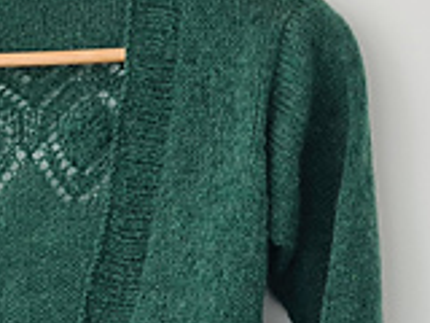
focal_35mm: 104
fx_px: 1292
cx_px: 99
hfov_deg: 18.8
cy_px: 312
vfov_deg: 14.0
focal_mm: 5.4
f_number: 1.8
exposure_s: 1/50
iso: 100
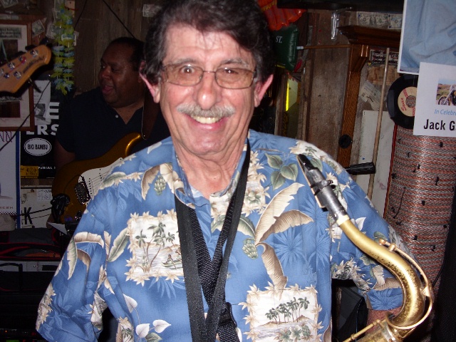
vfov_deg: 37.7
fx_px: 501
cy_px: 171
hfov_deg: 49.0
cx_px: 228
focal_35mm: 38
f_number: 2.8
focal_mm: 6.3
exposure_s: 1/30
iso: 50
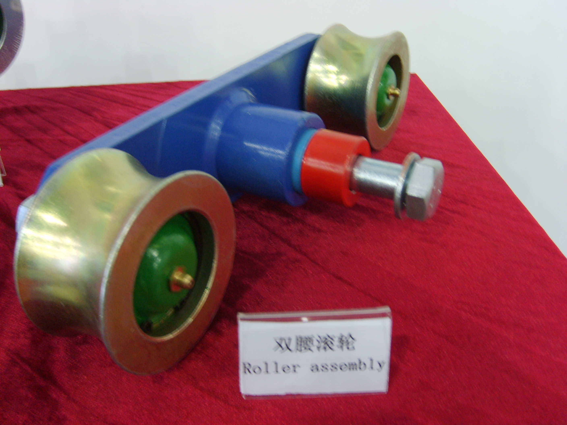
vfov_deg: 40.7
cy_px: 212
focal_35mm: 35
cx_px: 284
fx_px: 573
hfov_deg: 52.6
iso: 139
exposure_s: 1/10
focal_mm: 5.8
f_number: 2.8
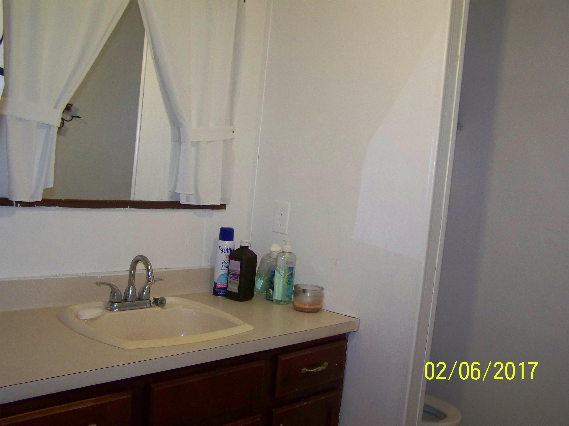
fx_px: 625
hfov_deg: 49.0
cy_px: 213
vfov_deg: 37.7
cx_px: 284
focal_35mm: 38
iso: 200
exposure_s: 1/40
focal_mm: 6.3
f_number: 2.8
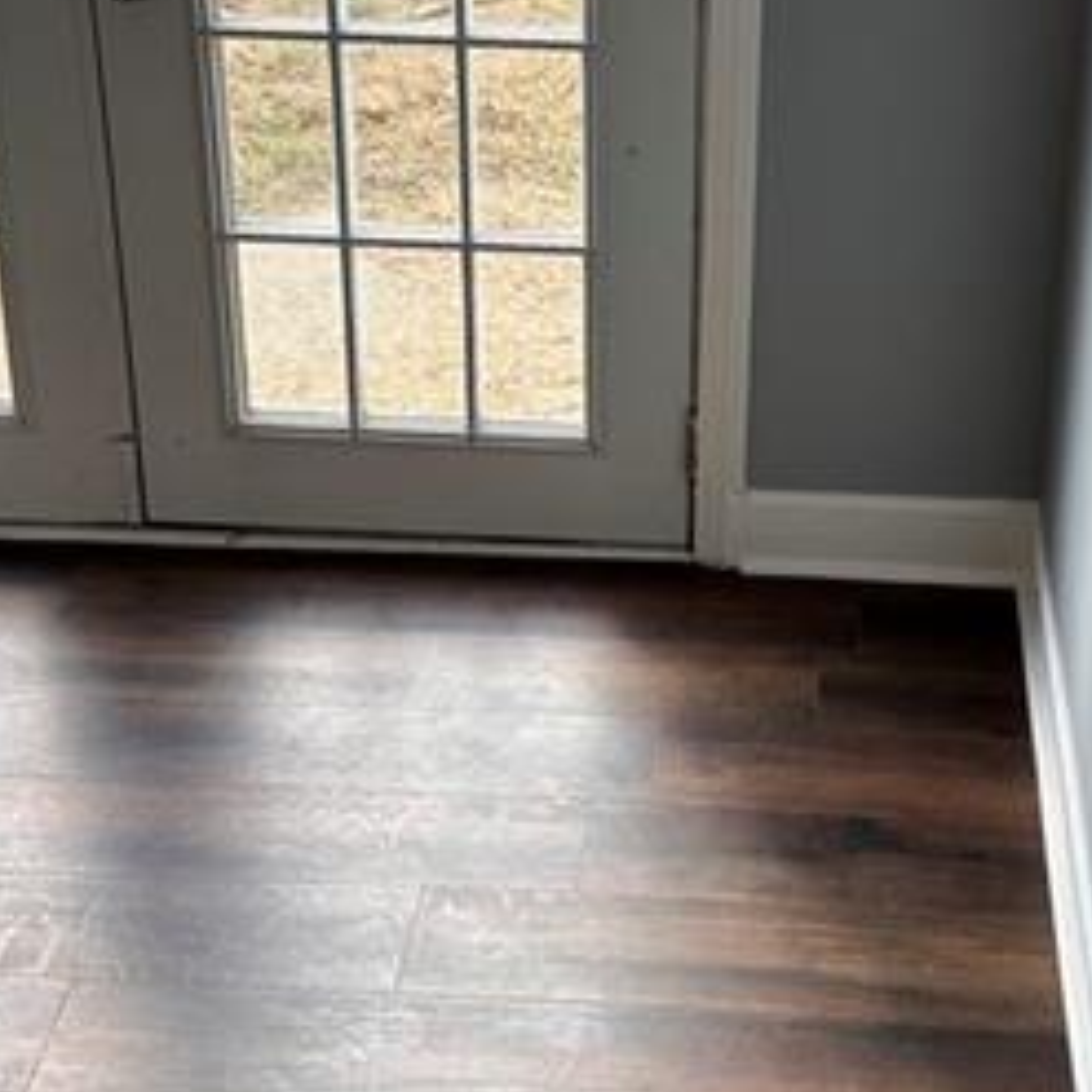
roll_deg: -1.6
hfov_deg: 26.0
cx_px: 685
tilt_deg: -23.9
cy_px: 283
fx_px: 2356
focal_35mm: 66
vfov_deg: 25.8
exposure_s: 1/120
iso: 160
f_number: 1.78
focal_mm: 6.86
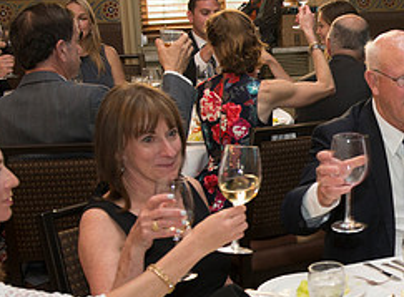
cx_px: 474
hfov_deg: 19.5
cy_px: 220
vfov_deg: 15.2
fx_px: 1113
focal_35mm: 96
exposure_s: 1/60
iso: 1000
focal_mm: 34
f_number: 4
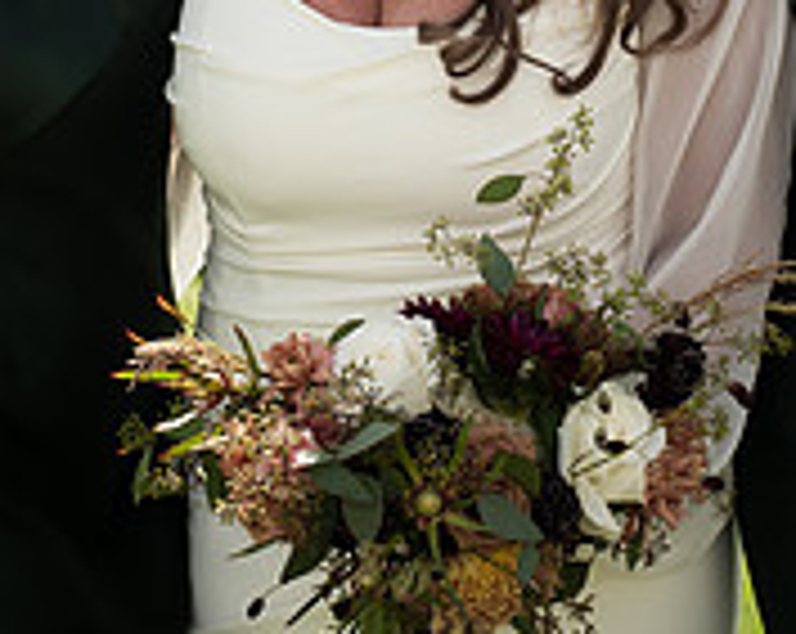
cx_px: 436
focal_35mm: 154
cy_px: -216
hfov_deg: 12.5
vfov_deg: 9.8
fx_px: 3622
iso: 100
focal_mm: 50
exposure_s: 1/500
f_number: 4.5
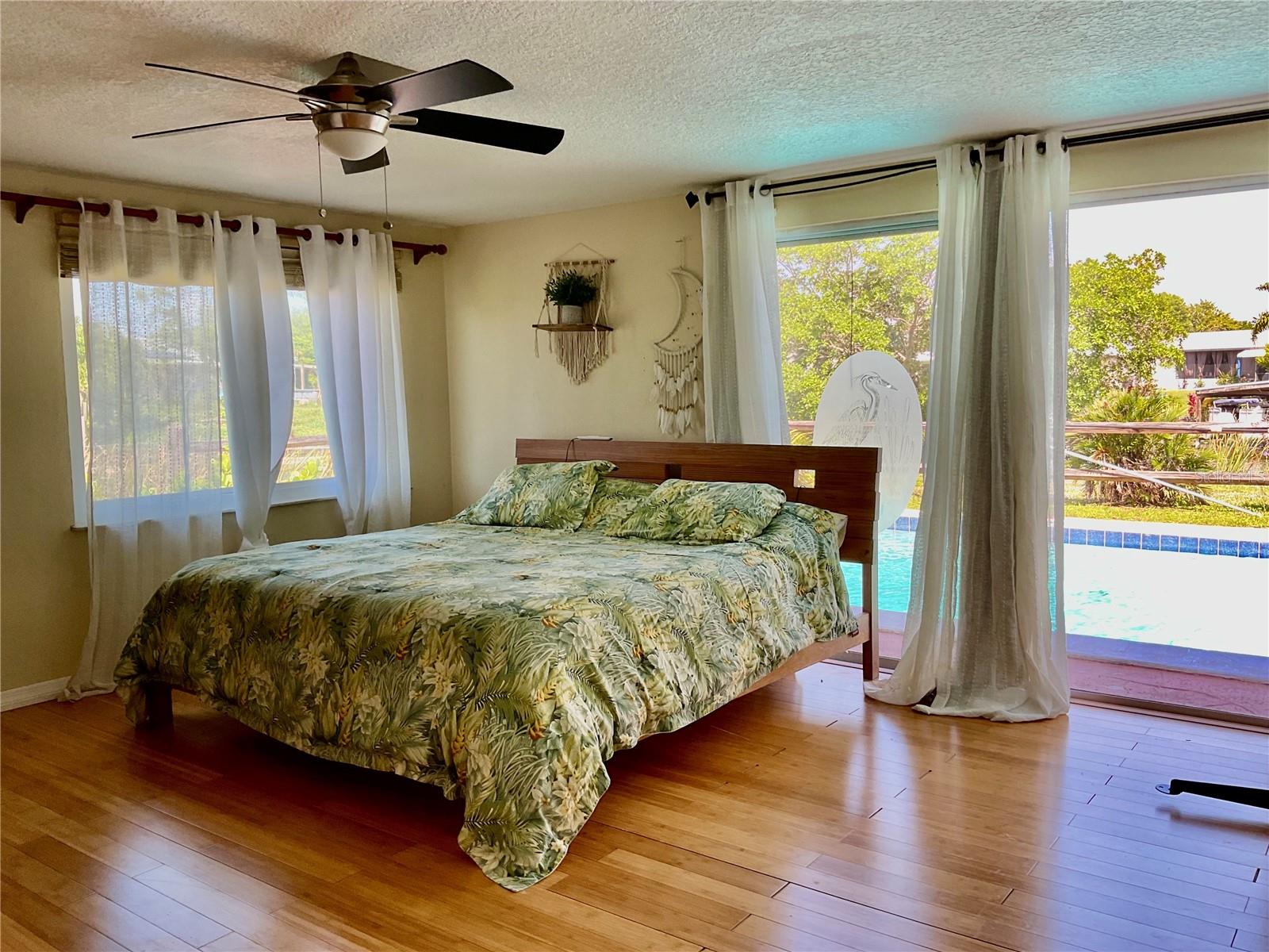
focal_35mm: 29
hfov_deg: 61.7
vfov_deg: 48.2
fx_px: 1063
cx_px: 634
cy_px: 476
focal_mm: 3
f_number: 1.8
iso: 25
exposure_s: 1/120
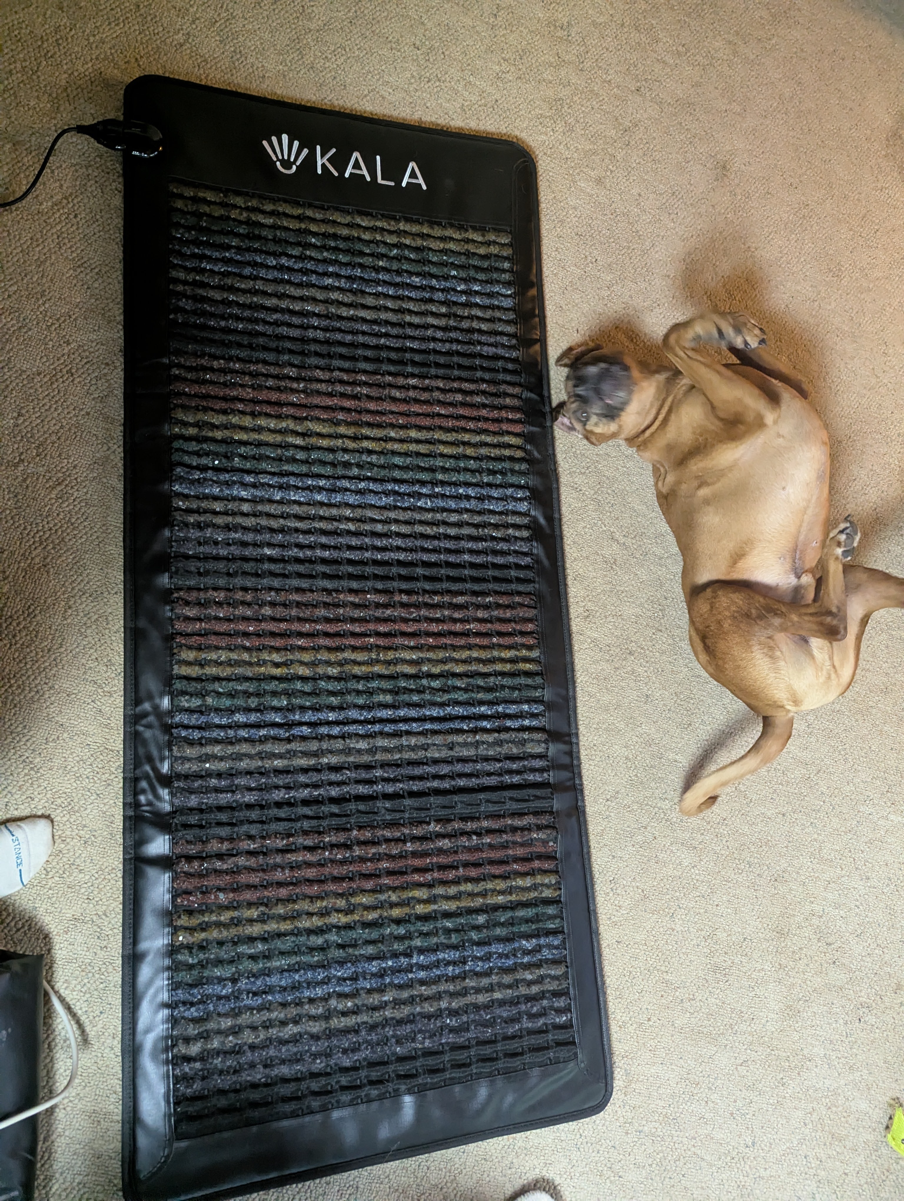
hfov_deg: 56.9
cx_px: 452
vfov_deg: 71.5
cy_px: 600
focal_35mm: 24
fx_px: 834
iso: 2289
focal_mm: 6.81
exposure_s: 1/66.5
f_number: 1.85
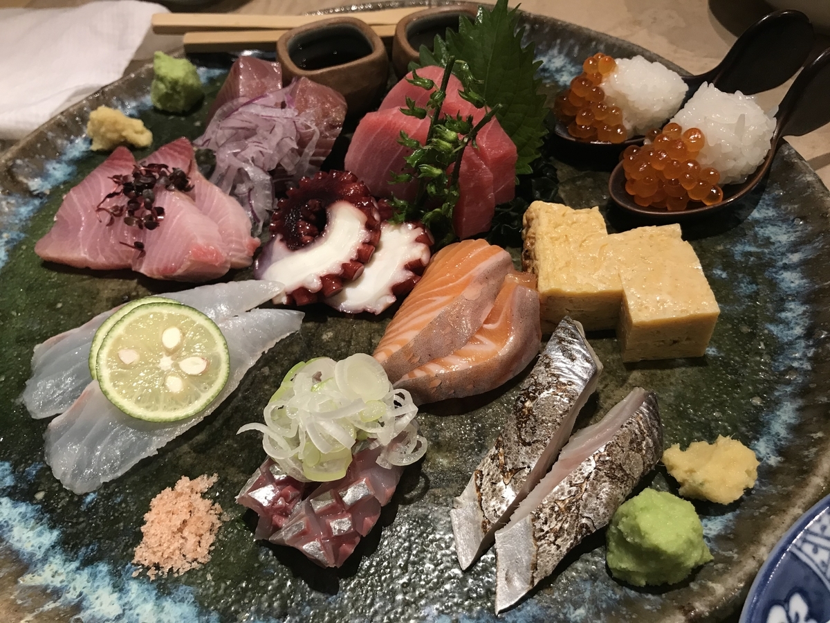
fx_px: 671
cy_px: 312
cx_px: 415
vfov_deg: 49.7
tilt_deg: -49.8
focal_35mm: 28
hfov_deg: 63.4
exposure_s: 1/20
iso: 40
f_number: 1.8
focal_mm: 3.99
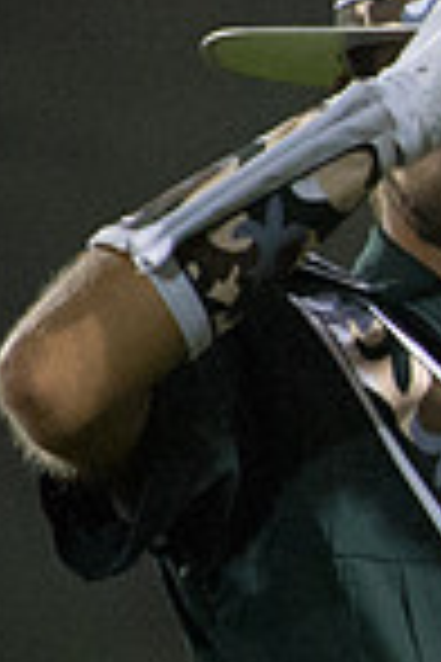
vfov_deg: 1.8
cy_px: 258
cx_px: 1926
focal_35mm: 1175
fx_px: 21589
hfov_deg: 1.2
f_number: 5
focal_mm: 185
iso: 4500
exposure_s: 1/160
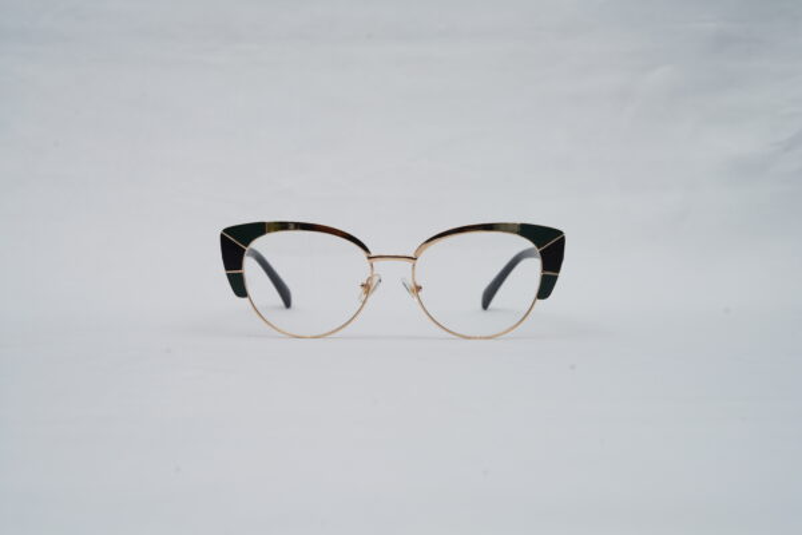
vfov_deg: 27.0
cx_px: 401
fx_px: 1114
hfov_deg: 39.6
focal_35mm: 50
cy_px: 268
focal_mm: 50
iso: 100
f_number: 9
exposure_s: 1/160
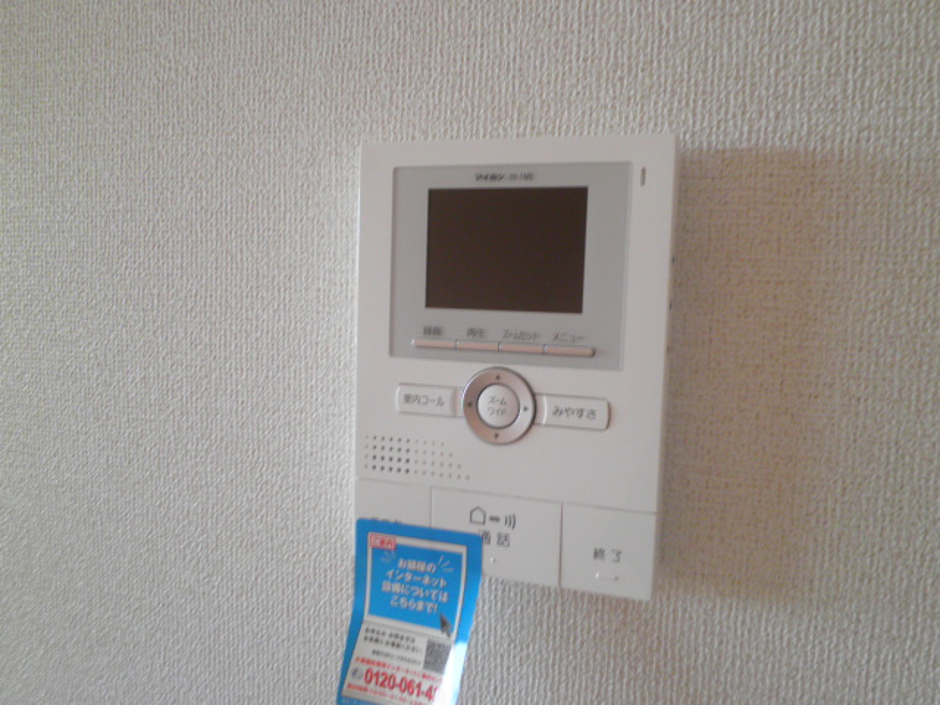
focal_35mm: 26
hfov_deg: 67.3
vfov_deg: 53.1
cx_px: 470
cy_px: 352
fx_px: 706
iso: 100
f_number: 2.8
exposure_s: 1/30
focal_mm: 4.7
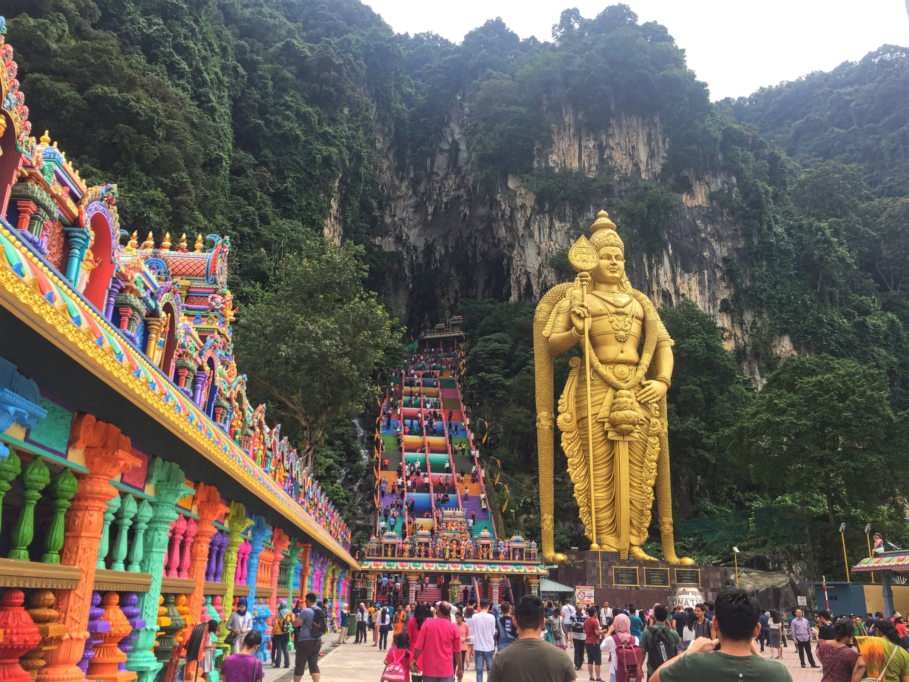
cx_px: 454
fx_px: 762
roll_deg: -1.9
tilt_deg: +20.6
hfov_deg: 61.7
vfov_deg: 48.2
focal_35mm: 29
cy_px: 341
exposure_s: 1/964
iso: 32
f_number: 2.2
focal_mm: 4.15
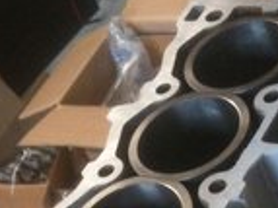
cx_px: 245
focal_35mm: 98
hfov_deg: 19.7
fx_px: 786
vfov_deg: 14.3
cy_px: 288
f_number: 2.8
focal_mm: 3.85
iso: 250
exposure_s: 1/17
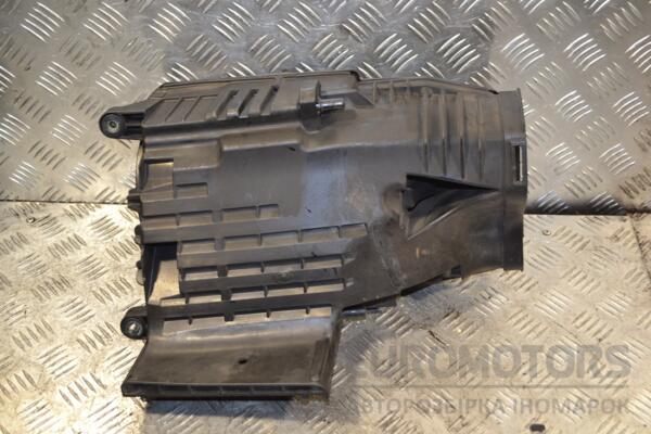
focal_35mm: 45
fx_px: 814
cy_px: 217
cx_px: 326
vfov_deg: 29.9
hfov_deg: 43.6
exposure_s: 1/80
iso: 400
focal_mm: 30
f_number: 4.5
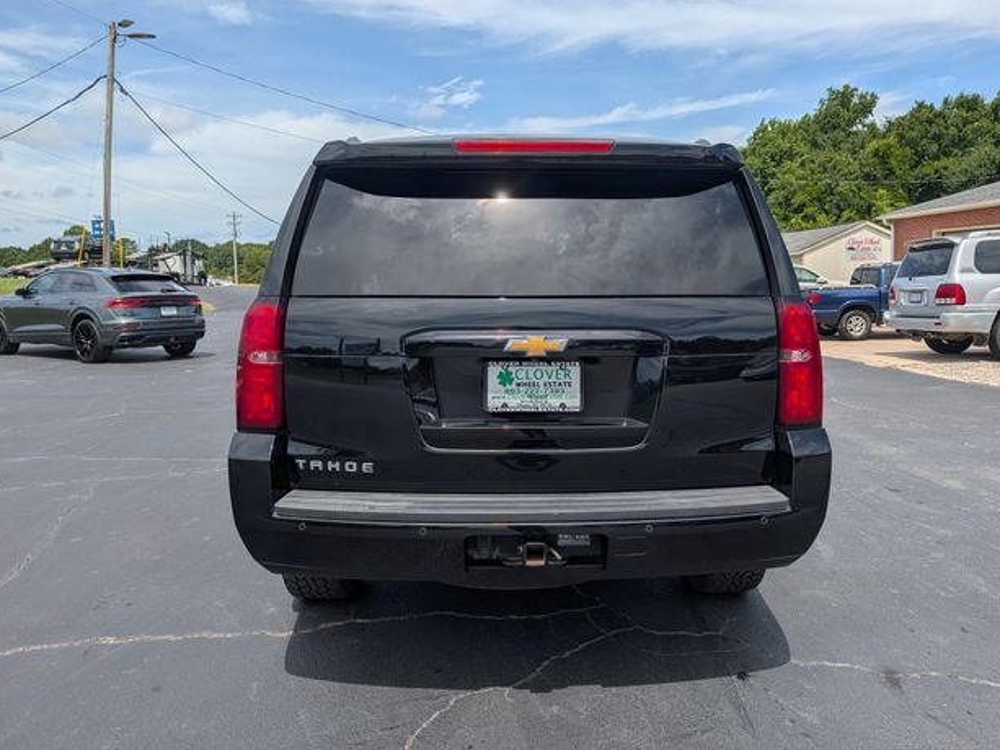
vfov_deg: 54.9
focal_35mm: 25
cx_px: 514
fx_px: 722
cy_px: 360
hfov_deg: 69.4
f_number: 1.68
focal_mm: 6.9
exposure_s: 1/13158
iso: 20
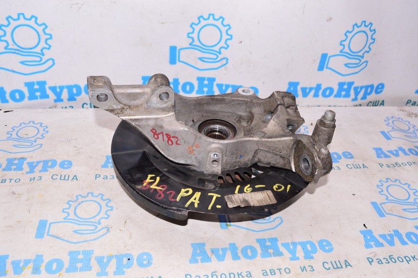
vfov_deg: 39.9
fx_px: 383
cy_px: 139
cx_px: 209
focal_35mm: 33
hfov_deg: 57.3
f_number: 8
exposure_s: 1/200
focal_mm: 22
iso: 1600
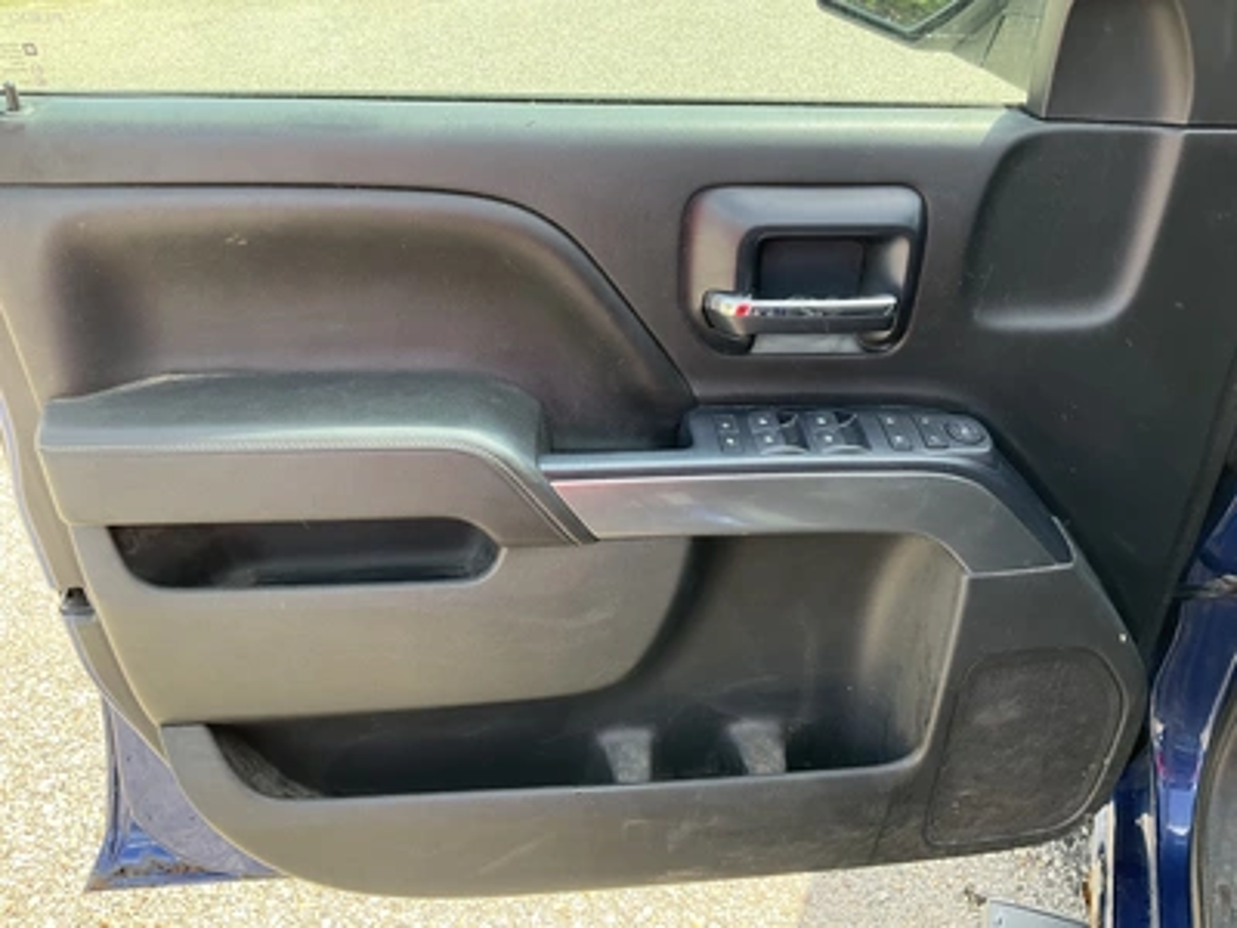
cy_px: 464
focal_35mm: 29
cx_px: 618
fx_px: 1036
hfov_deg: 61.7
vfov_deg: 48.2
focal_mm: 3
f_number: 1.8
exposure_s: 1/172
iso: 32
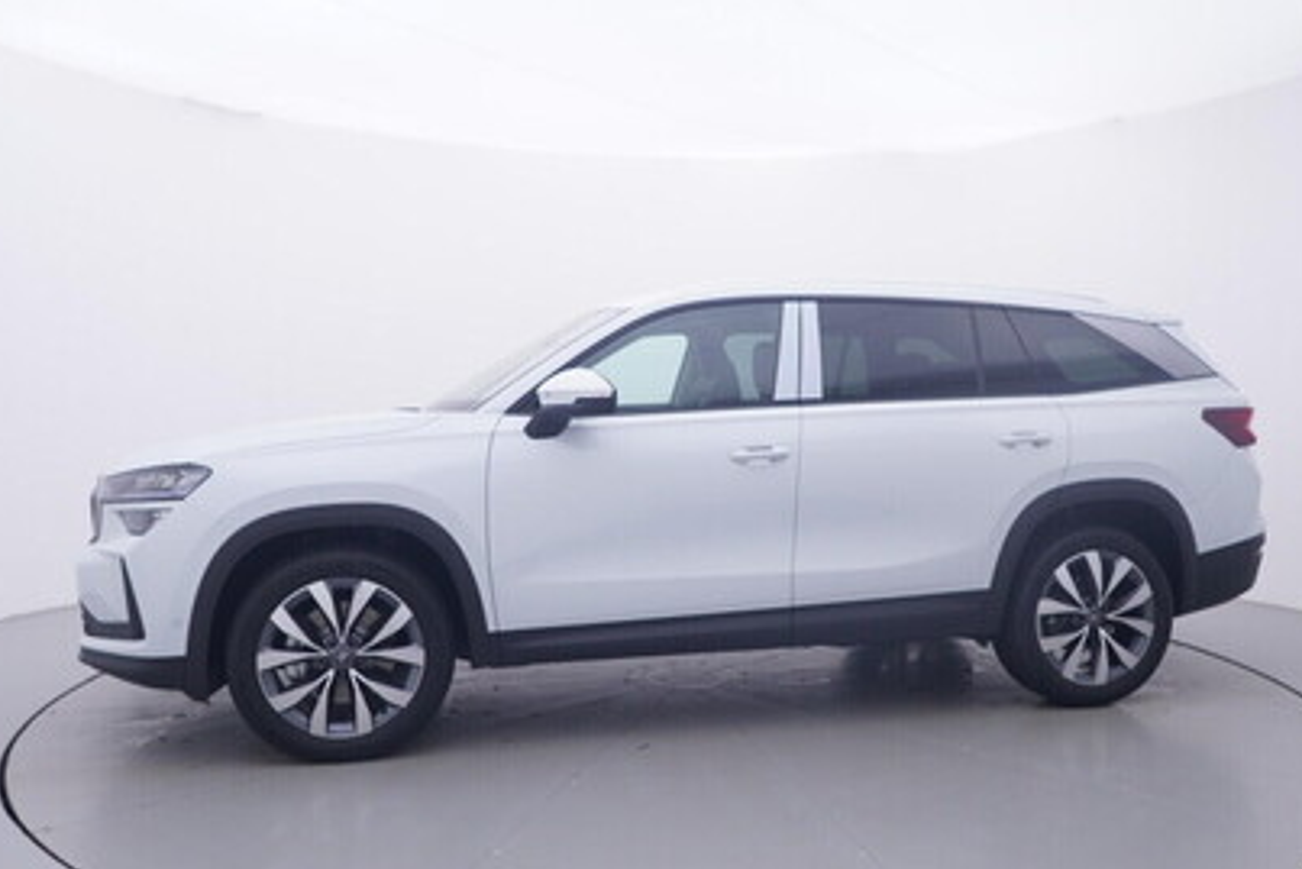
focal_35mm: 31
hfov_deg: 60.8
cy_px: 457
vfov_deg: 42.7
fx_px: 1110
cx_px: 683
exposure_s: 1/80
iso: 200
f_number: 5
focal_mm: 15
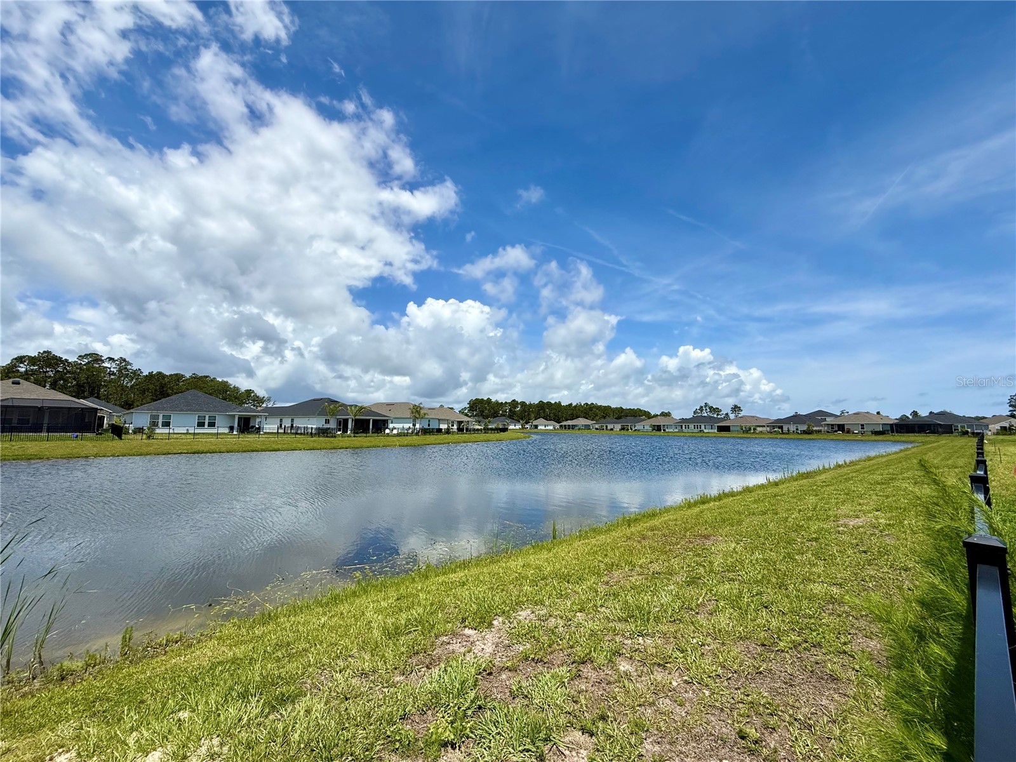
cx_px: 508
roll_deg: -0.3
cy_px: 381
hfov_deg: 102.1
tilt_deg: +6.8
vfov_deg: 85.7
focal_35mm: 14
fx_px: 411
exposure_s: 1/4149
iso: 50
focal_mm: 2.22
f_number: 2.2
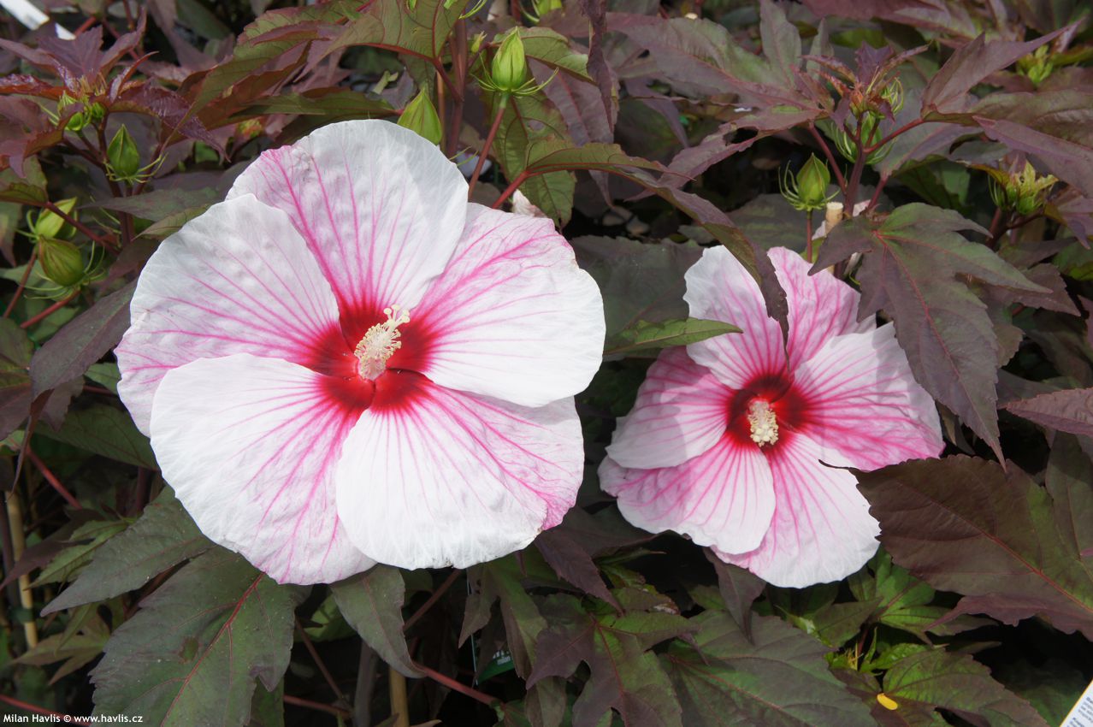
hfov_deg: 36.9
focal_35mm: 54
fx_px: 1638
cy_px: 364
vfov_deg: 25.0
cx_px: 546
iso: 200
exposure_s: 1/250
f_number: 8
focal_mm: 36
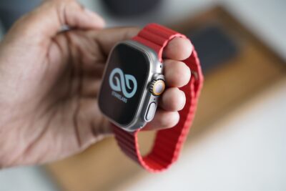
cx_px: 143
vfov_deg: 18.2
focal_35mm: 75
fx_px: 596
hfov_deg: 27.0
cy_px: 96
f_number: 4
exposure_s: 1/80
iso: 1600
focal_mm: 75
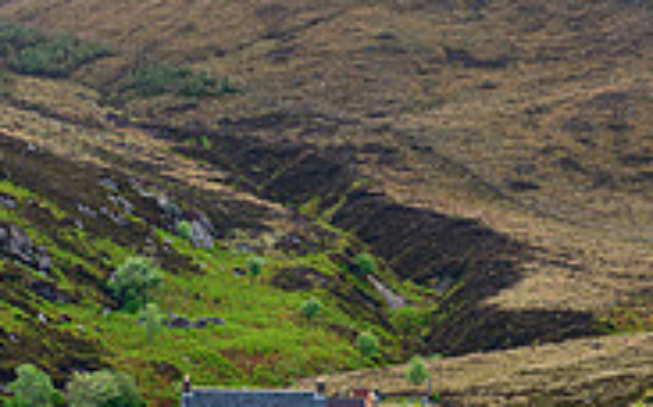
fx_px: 4018
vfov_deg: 5.8
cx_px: -100
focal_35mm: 226
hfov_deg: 9.2
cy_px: 252
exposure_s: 1/80
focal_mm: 70
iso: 360
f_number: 5
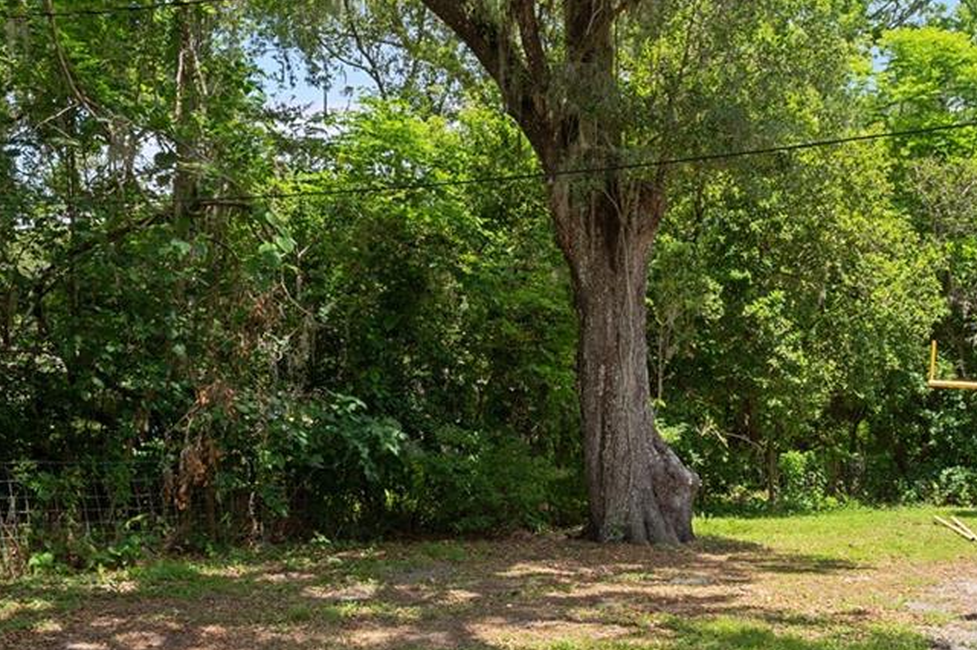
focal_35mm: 45
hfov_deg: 43.6
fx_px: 1221
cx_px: 507
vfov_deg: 29.7
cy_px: 421
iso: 250
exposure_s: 1/50
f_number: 8
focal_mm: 12
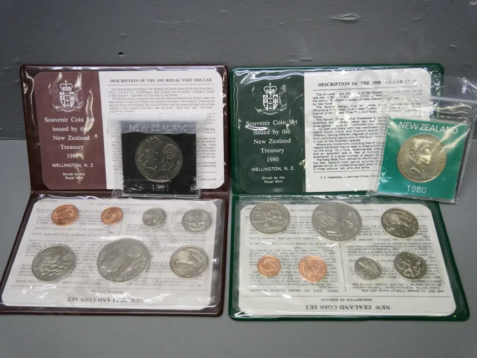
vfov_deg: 39.7
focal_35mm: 36
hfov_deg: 51.4
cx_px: 238
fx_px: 496
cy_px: 179
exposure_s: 1/500
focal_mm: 18
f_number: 4
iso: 3200
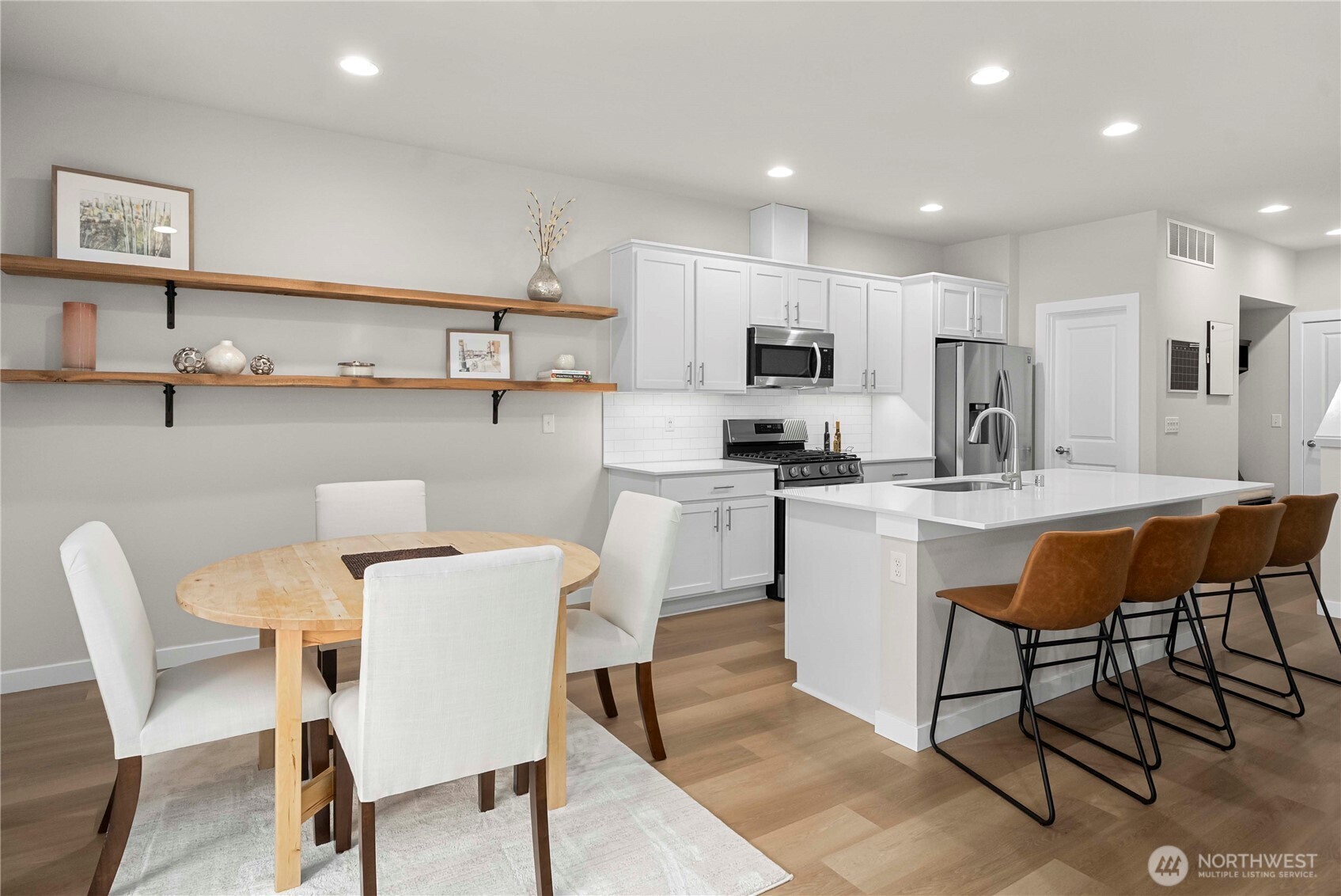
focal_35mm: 19
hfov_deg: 86.9
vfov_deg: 64.6
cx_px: 670
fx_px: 708
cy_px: 448
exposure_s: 1/25
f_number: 7.1
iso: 1000
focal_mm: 19
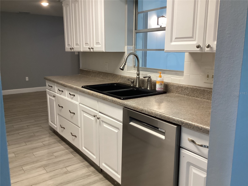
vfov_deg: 45.4
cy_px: 93
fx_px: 222
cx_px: 124
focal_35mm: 31
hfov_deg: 58.4
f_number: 2.4
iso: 160
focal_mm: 3.3
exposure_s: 1/60
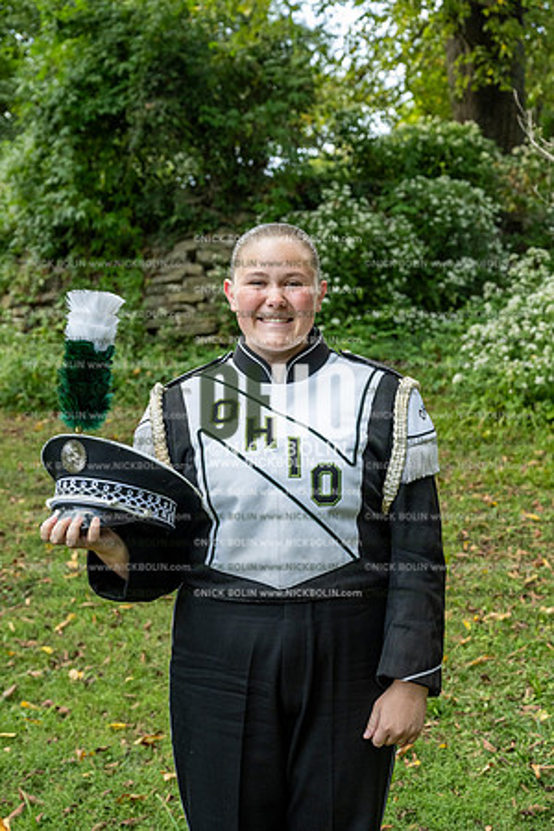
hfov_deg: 26.0
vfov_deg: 38.2
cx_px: 277
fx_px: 1200
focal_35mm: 52
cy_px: 416
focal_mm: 52
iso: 1000
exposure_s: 1/640
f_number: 5.6
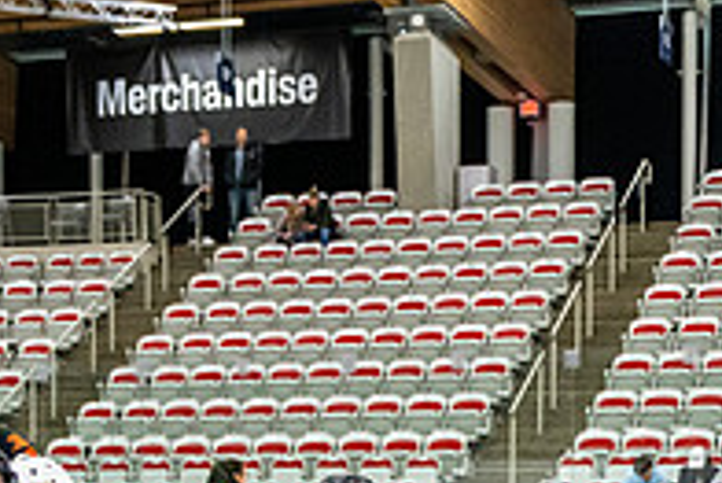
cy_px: 695
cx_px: 376
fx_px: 2188
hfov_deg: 18.7
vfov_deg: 12.1
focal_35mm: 109
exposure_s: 1/640
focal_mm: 36
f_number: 2.8
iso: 4000
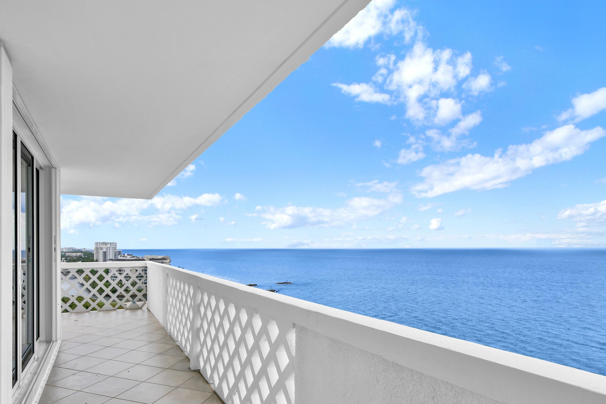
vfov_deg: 64.6
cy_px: 202
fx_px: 320
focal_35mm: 19
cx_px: 303
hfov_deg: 86.9
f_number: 11
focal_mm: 19
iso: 200
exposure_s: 1/250
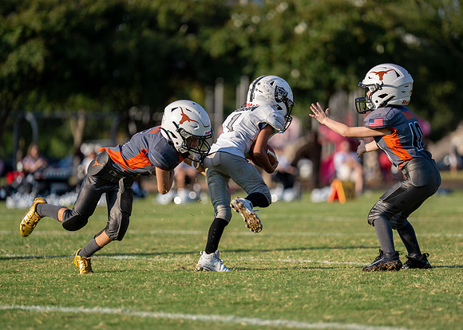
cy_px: 164
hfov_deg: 9.8
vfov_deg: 7.0
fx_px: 2695
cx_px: 253
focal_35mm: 205
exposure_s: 1/4000
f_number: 2.8
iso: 320
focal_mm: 180
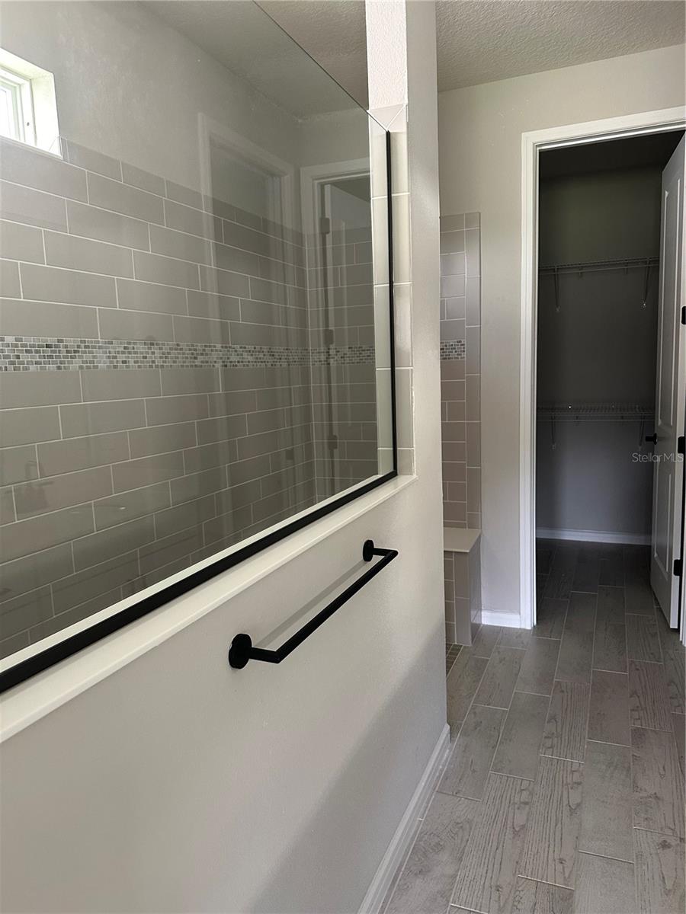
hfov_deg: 56.8
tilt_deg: -6.1
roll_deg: +0.8
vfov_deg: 71.6
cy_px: 457
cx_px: 343
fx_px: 634
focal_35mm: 24
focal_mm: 6.86
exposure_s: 1/60
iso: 320
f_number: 1.78
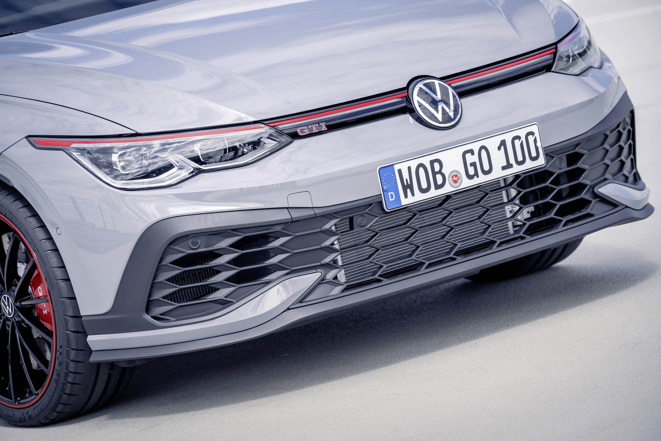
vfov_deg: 6.9
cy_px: 220
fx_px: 3673
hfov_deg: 10.3
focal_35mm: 200
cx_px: 330
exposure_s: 1/250
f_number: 4
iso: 100
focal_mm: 200
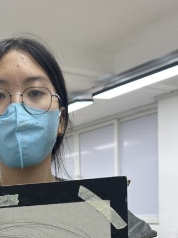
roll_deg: +1.7
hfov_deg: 25.6
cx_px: 34
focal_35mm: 56
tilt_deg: -4.3
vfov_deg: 31.4
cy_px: 245
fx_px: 385
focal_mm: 6.86
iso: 50
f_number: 1.78
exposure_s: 1/111
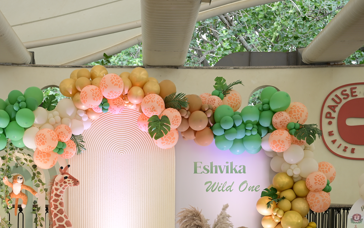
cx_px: 140
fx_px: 615
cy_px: 230
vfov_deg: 20.3
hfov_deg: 32.8
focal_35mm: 62
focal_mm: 32
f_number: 2.8
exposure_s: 1/250
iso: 320
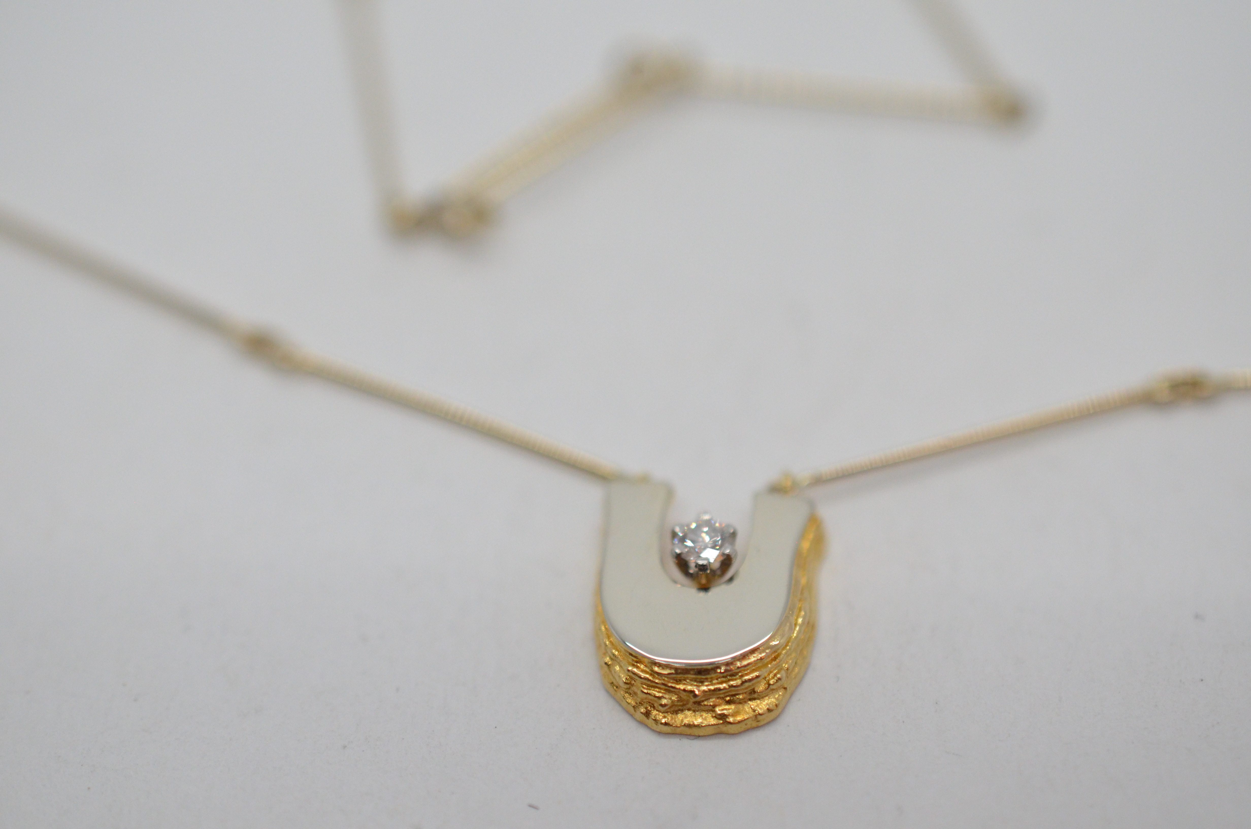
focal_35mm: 60
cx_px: 626
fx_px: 2081
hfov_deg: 33.5
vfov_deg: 22.5
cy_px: 414
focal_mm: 40
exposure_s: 1/2500
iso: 2000
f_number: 4.5
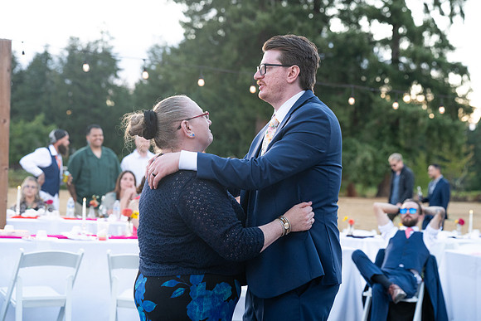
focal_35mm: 71
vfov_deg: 19.2
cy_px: 160
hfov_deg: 28.4
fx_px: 949
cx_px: 240
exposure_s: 1/500
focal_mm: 71
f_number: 4
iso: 2000
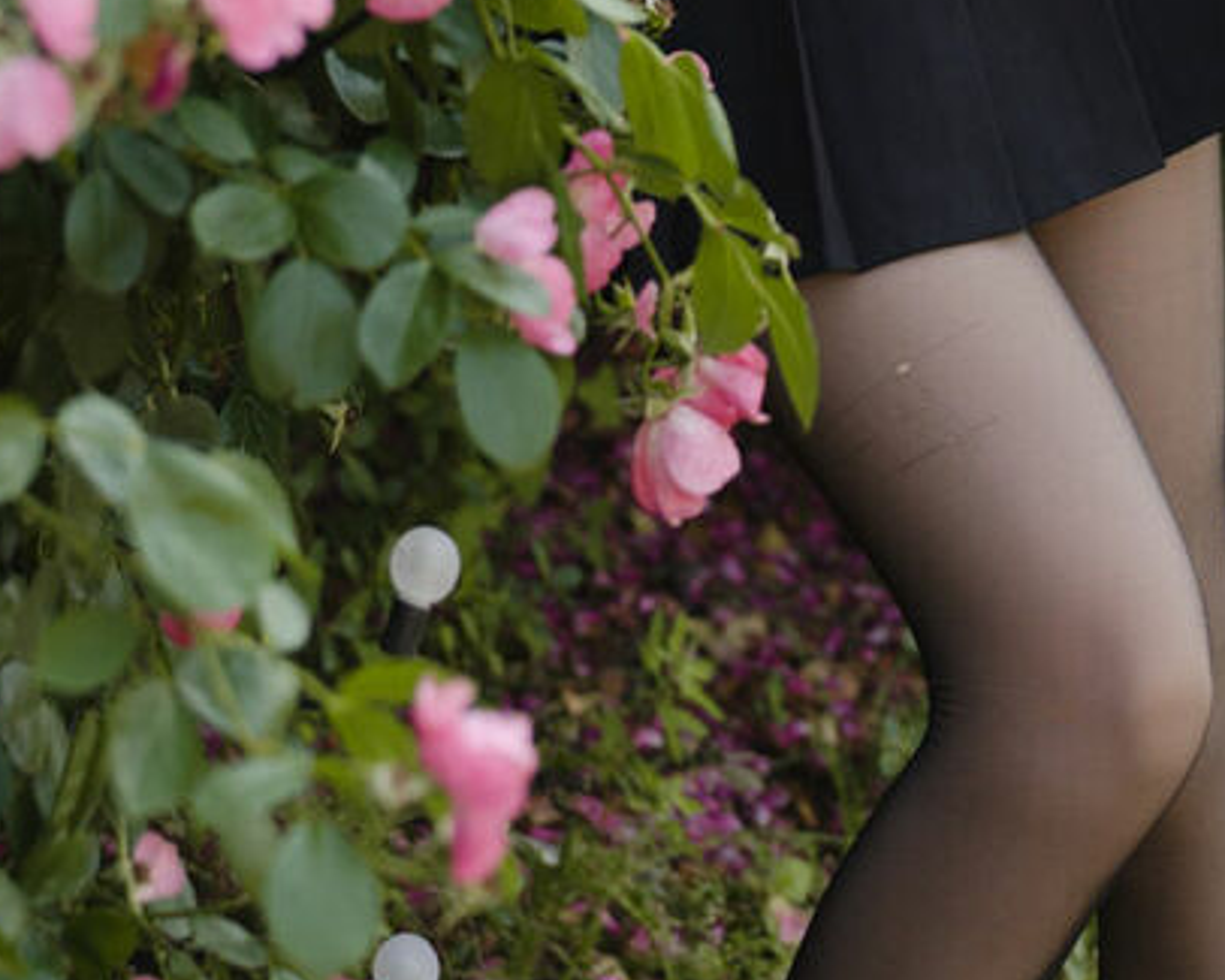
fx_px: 5548
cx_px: 646
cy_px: -351
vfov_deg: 9.9
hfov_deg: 12.6
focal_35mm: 153
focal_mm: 42
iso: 100
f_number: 2.8
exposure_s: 1/800
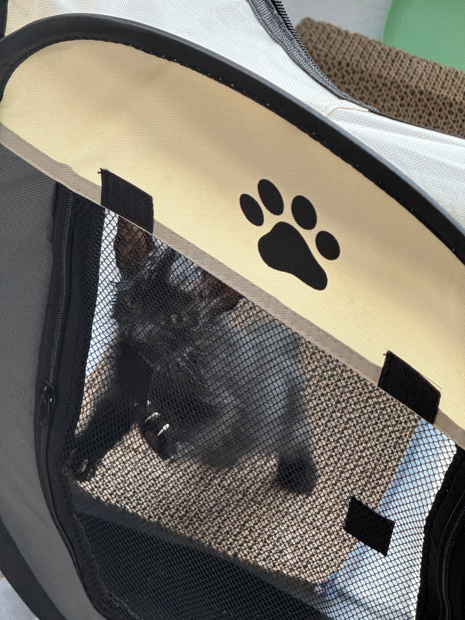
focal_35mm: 120
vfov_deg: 16.4
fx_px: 2149
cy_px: 310
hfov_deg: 12.3
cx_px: 232
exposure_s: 1/80
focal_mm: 15.66
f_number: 2.8
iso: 250
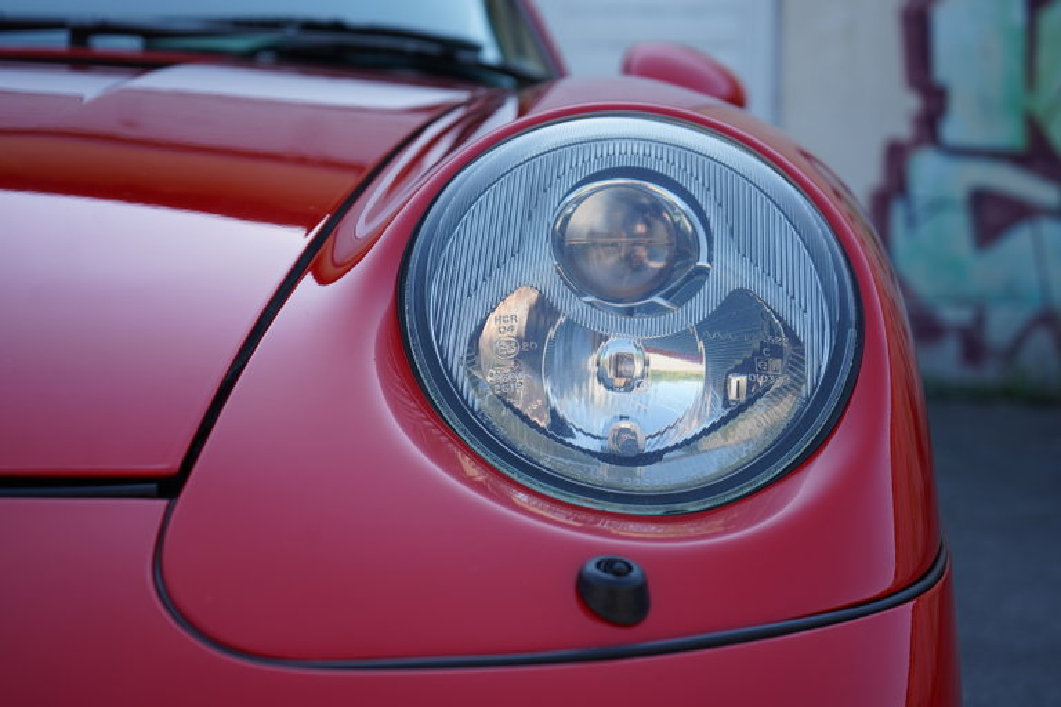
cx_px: 530
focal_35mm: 45
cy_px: 354
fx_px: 1326
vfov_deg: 29.9
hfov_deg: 43.6
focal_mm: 45
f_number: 4.5
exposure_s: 1/160
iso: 100
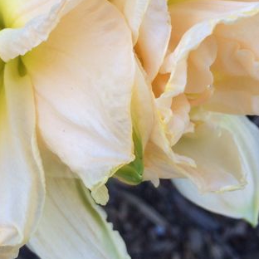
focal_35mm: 68
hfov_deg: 25.1
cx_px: 65
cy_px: 55
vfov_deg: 25.0
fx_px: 576
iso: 32
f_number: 2.2
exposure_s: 1/354
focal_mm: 4.12
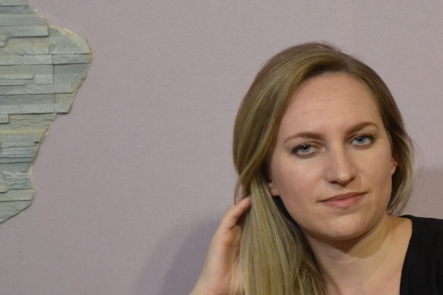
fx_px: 1279
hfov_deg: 18.6
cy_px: 212
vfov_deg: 13.1
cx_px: 536
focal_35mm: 104
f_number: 4
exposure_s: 1/60
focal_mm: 28
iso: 2500
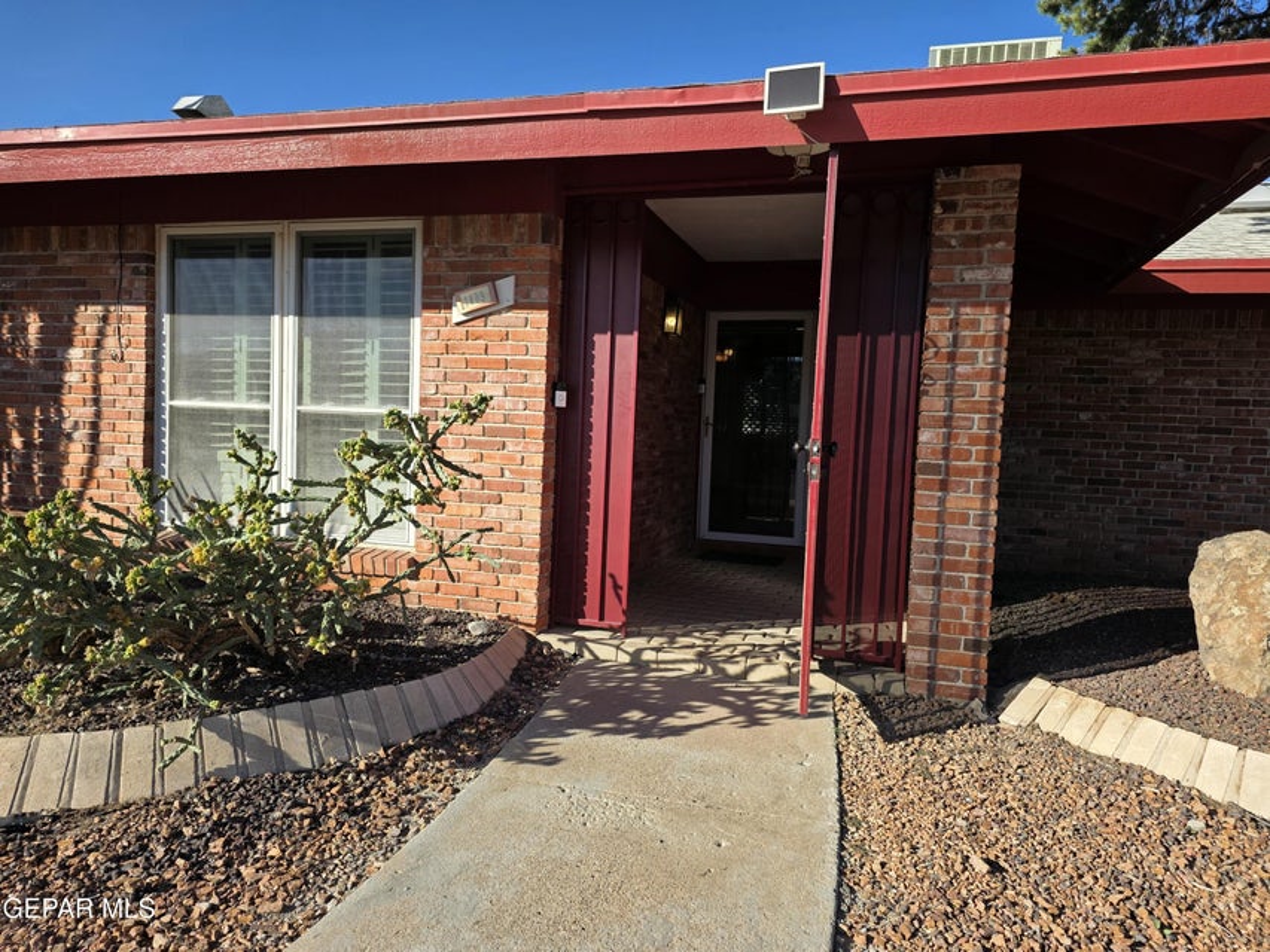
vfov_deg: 58.9
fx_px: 844
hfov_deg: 73.9
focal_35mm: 23
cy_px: 476
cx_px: 635
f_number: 1.7
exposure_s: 1/3185
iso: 80
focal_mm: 6.25
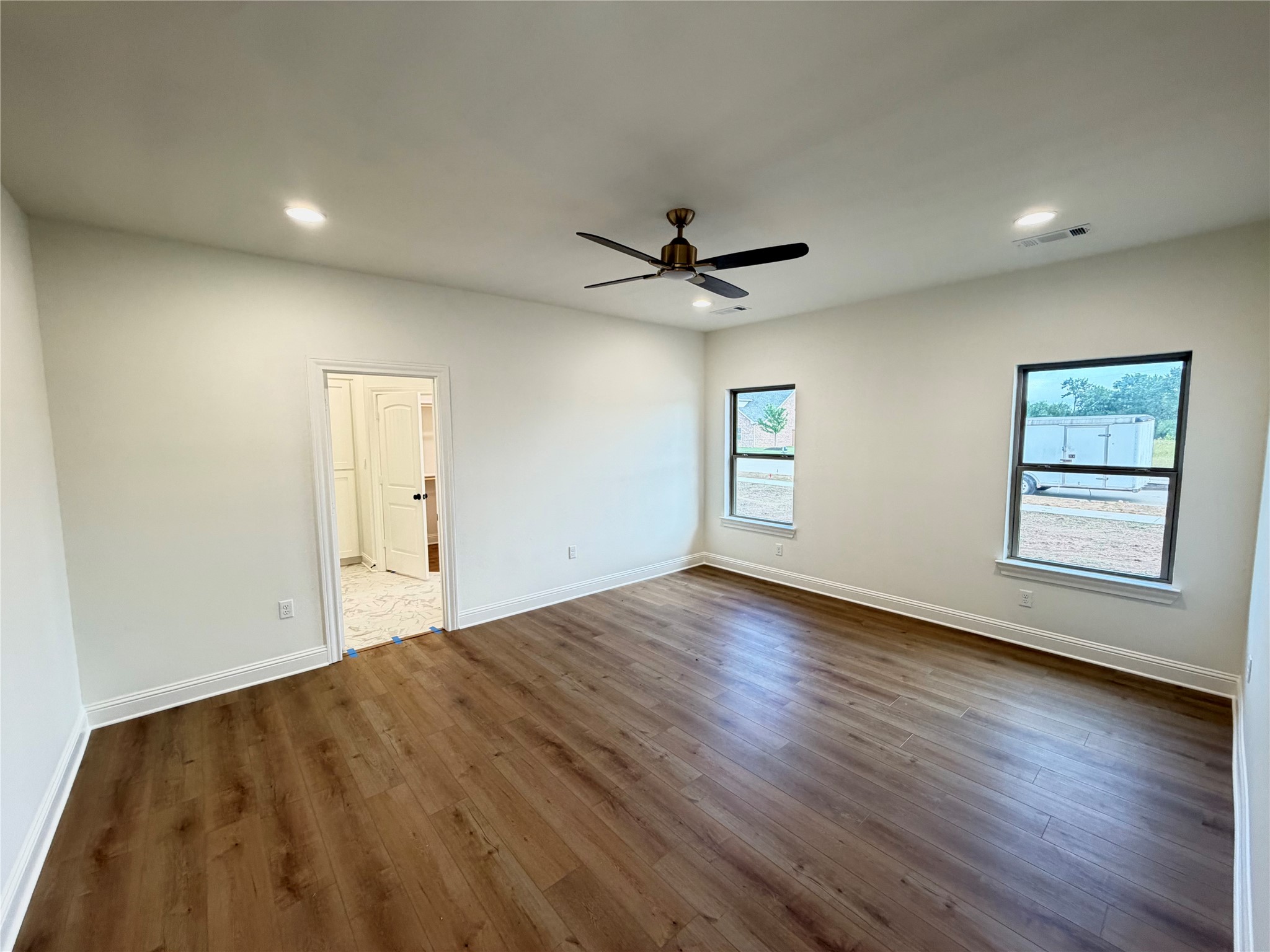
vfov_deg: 85.7
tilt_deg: -5.3
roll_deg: +0.6
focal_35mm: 14
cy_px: 476
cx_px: 635
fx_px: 514
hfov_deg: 102.1
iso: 250
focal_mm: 2.22
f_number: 2.2
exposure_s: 1/60
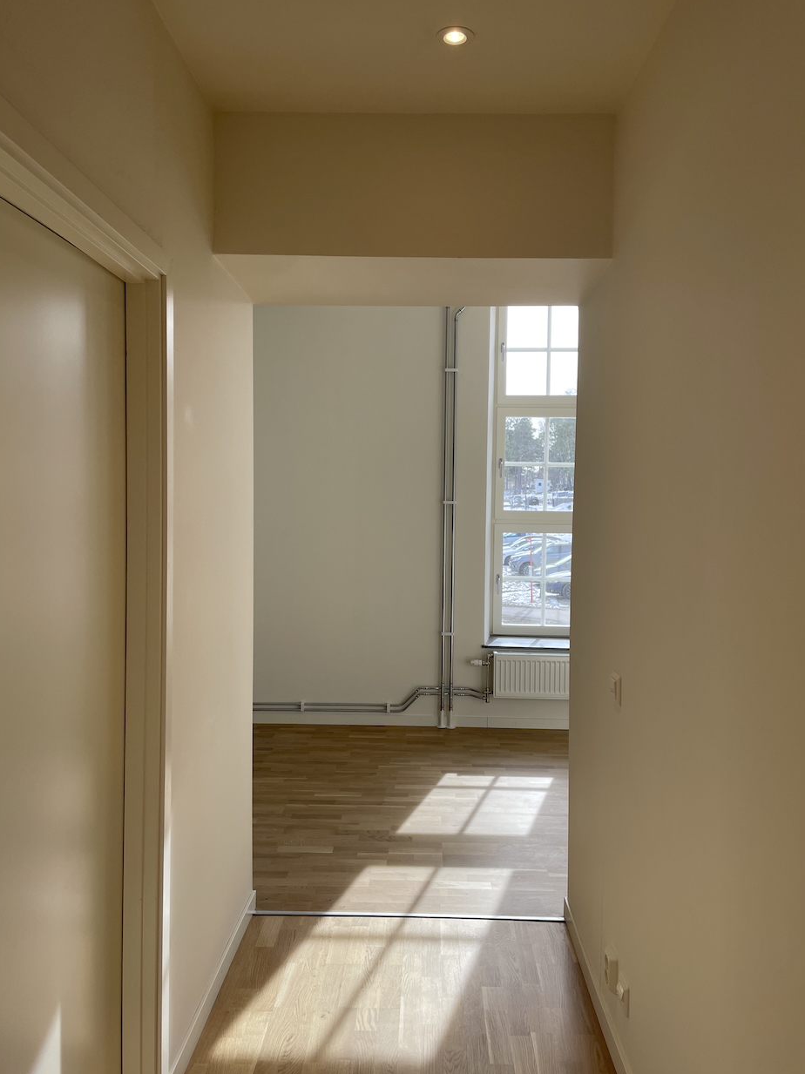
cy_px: 534
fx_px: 838
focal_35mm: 27
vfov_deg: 65.3
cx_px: 396
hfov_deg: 51.3
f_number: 1.6
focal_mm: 4.2
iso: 32
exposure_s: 1/416
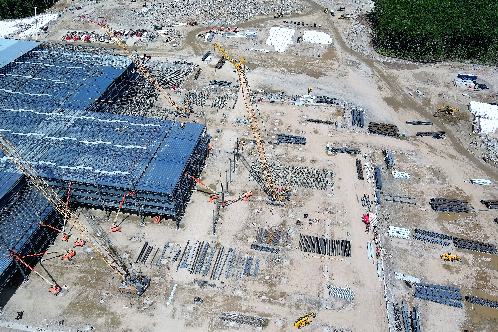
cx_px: 249
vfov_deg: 45.0
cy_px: 166
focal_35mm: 29
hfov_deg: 63.7
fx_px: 401
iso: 100
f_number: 2.8
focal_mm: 10.57
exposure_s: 1/2500
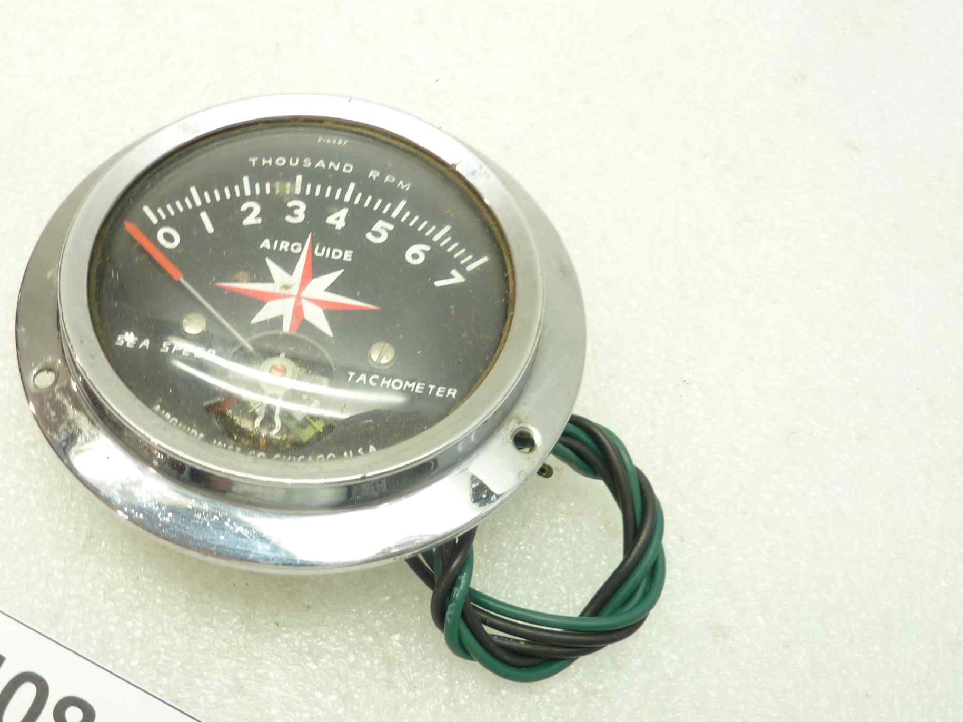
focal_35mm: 35
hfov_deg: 51.5
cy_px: 369
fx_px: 973
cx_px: 312
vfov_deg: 40.7
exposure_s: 1/13
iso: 80
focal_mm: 4.1
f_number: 3.3
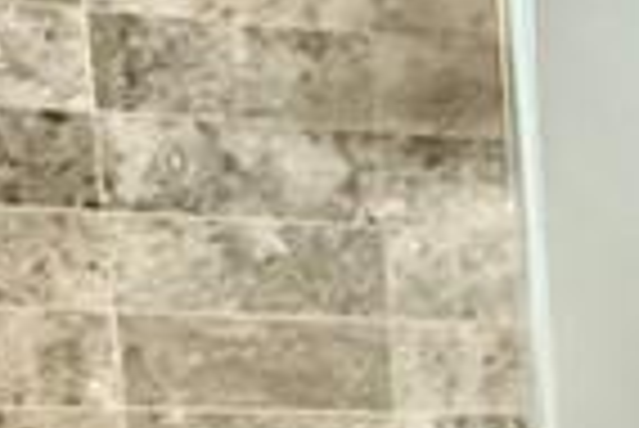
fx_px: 1866
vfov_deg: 10.8
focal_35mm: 105
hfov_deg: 18.7
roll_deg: +2.3
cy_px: 1072
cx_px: 693
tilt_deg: -10.7
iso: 1000
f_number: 2.2
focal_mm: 2.22
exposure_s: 1/60
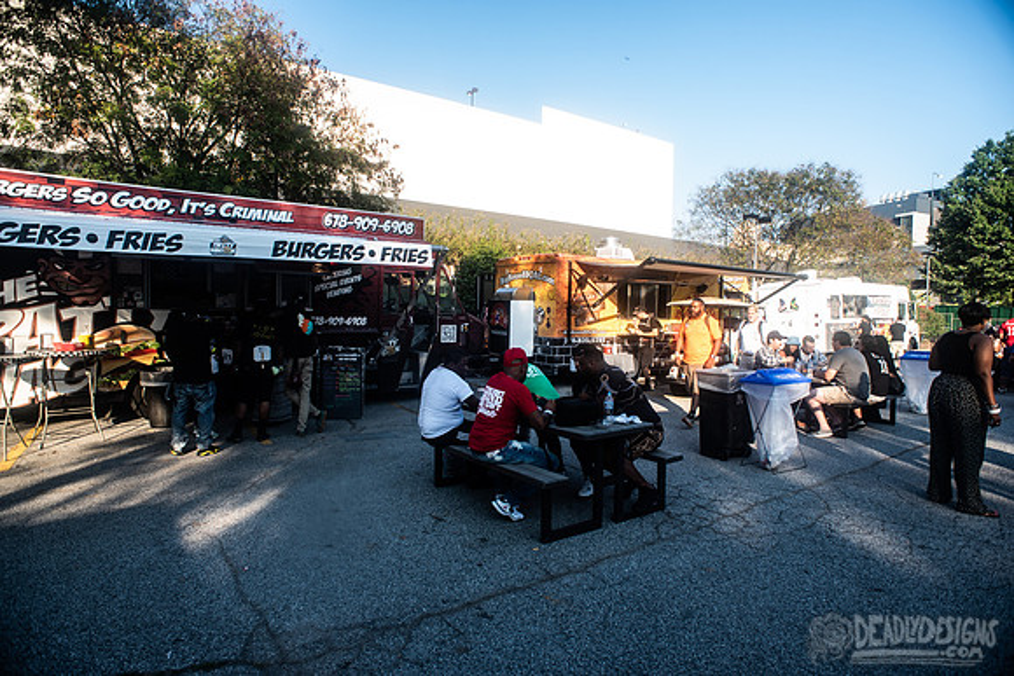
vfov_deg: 62.0
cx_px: 507
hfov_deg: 84.0
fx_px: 563
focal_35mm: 20
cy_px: 338
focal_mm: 20
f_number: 6.3
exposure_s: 1/200
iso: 200
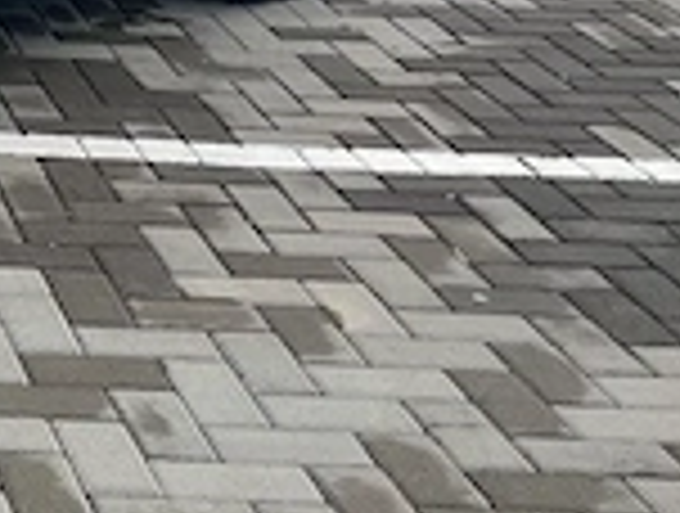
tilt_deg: -4.4
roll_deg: -0.7
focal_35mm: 103
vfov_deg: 12.9
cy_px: -450
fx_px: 2028
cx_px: -477
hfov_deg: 16.5
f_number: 1.6
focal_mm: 4.2
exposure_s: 1/1575
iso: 32
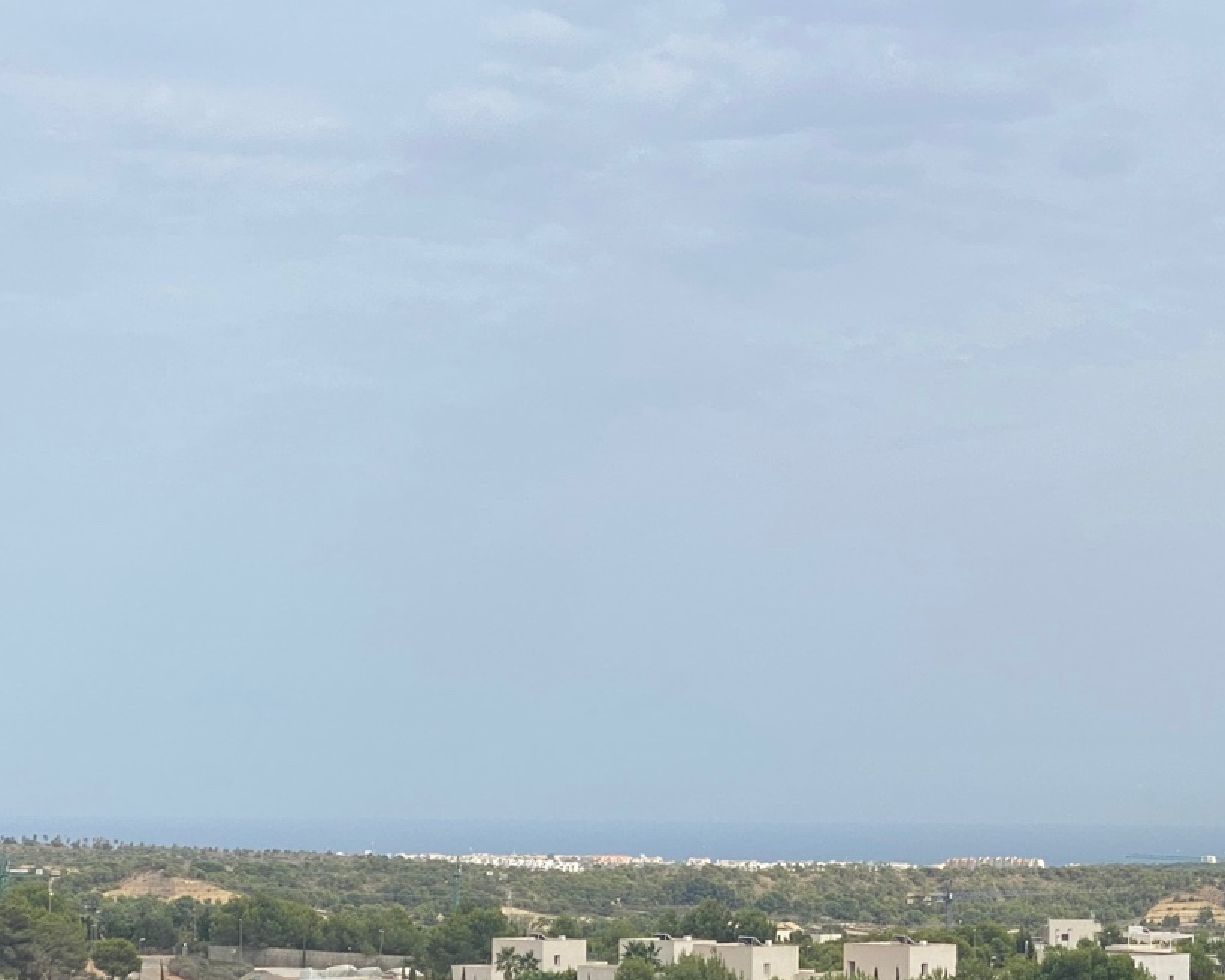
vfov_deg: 15.4
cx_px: 850
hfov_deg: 19.3
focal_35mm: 99
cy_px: 875
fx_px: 3589
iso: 20
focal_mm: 6
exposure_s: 1/1845
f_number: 2
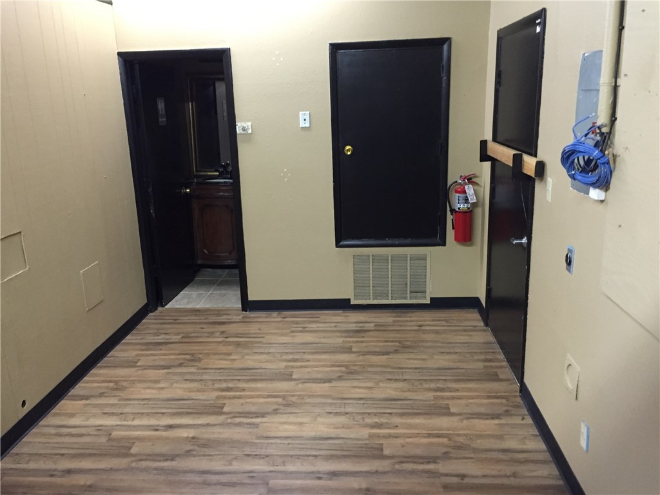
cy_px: 248
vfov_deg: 48.2
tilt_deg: -13.7
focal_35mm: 29
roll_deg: +0.7
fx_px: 553
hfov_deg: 61.7
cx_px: 330
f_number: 2.2
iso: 250
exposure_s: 1/15
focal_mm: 4.15
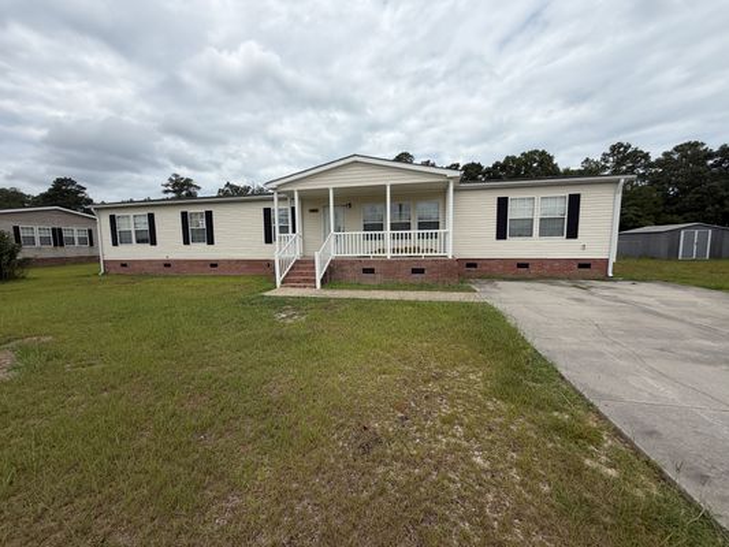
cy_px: 274
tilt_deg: -3.0
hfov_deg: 102.1
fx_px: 295
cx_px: 364
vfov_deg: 85.7
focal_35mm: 14
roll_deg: +2.4
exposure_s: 1/1189
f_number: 2.2
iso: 20
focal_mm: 2.22
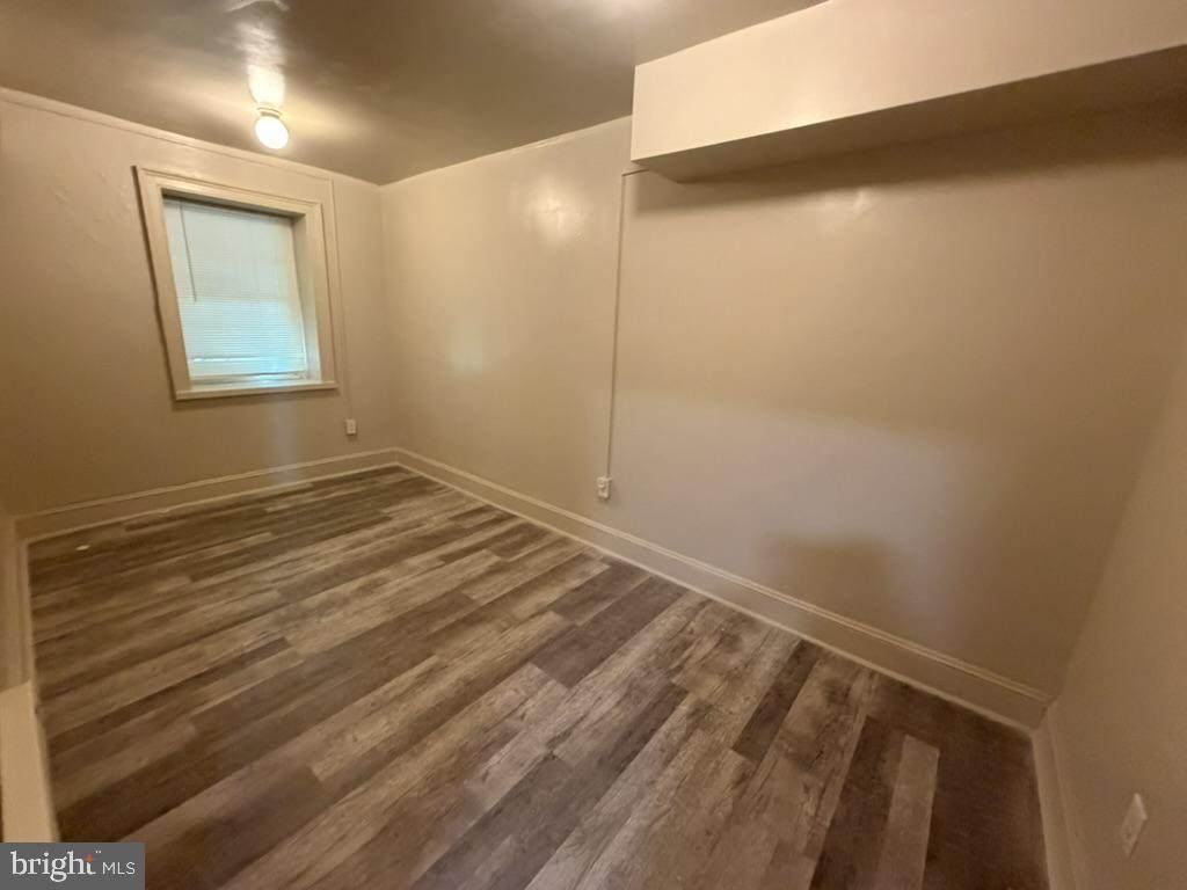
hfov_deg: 102.1
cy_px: 445
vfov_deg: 85.7
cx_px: 594
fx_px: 480
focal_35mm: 14
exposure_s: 1/60
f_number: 2.2
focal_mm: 2.22
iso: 800
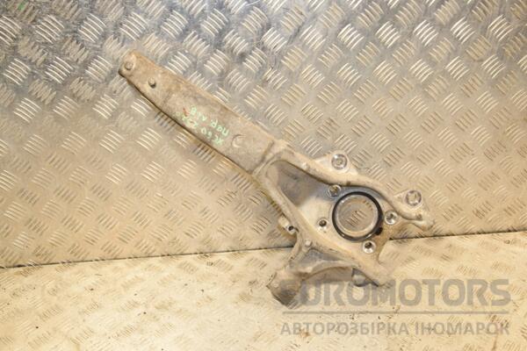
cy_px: 176
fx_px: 615
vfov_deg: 31.9
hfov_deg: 46.4
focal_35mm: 42
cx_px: 264
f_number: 6.3
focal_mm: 28
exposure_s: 1/200
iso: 800
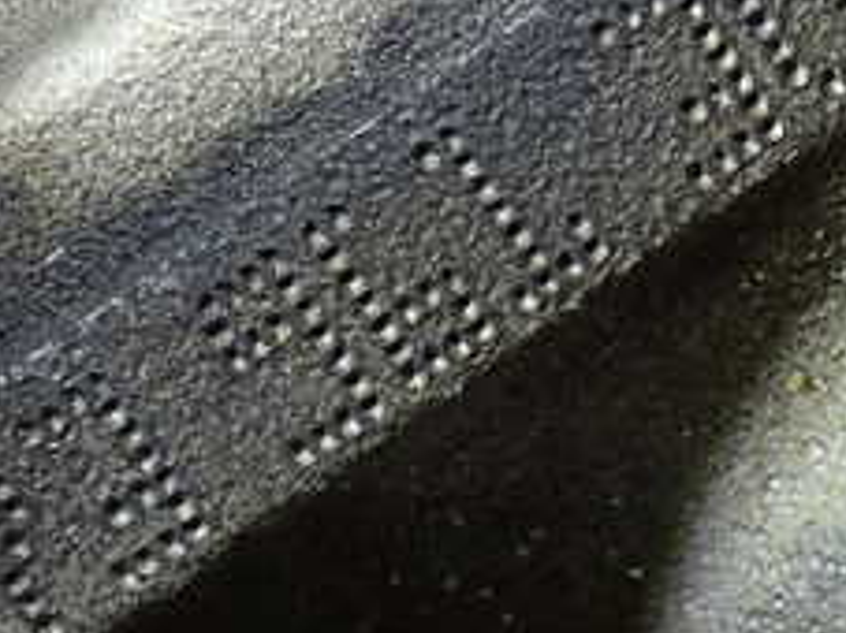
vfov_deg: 5.6
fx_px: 6449
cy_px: 52
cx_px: 693
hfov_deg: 7.5
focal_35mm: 264
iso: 160
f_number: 4.9
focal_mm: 18
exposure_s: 1/160
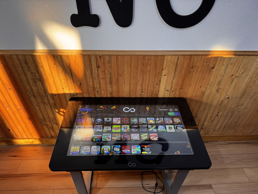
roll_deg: -1.3
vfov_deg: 56.8
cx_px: 129
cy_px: 97
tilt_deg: -42.1
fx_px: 179
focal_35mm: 24
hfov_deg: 71.6
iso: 125
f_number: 1.78
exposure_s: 1/120
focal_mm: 6.76
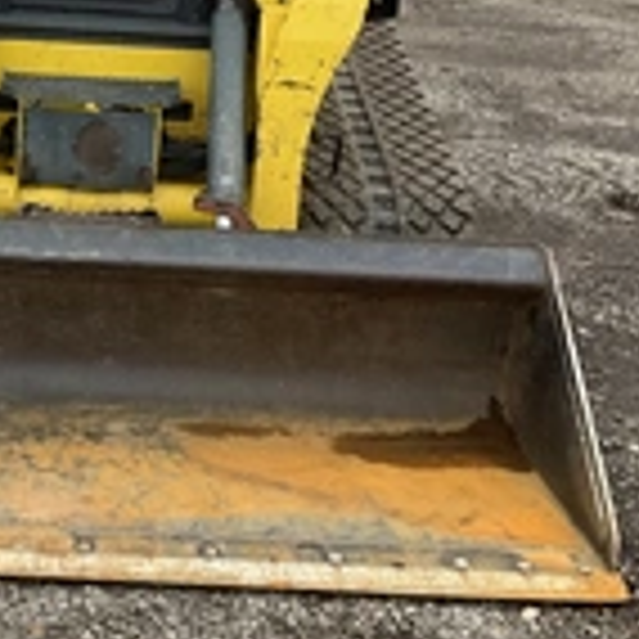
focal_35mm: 72
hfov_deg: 23.5
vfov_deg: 23.6
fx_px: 1504
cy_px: 122
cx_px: 99
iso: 50
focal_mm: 3
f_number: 1.8
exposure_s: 1/122
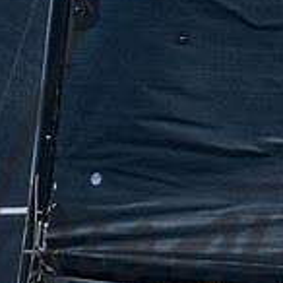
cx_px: -179
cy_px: 183
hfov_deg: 0.6
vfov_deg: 0.6
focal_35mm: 2729
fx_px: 25242
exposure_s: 1/1600
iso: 320
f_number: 5.6
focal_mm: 400
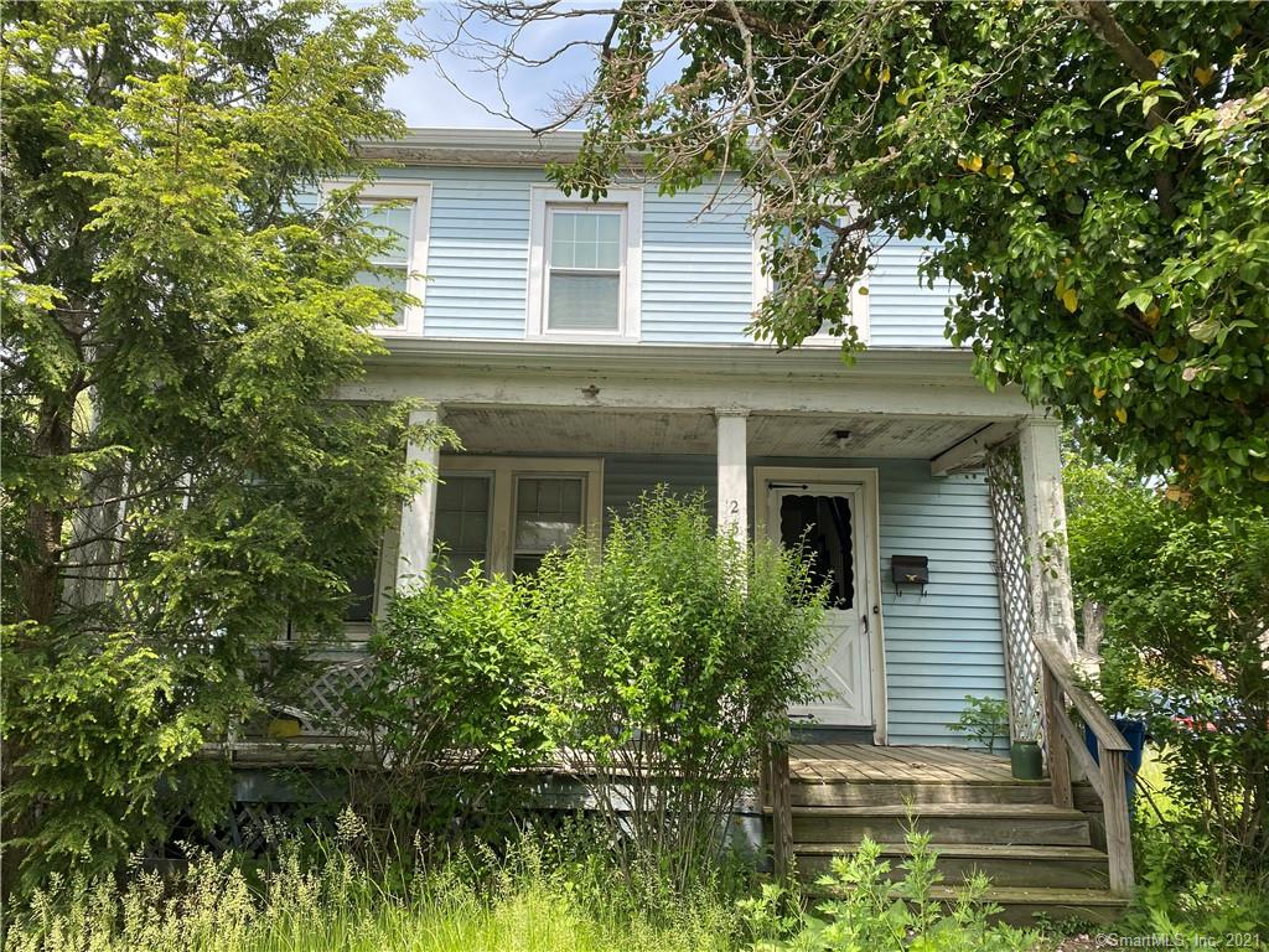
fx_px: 953
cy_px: 476
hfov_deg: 67.3
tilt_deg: +12.9
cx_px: 634
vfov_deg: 53.1
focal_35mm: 26
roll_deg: -2.2
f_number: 1.8
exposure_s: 1/724
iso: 32
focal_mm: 4.25
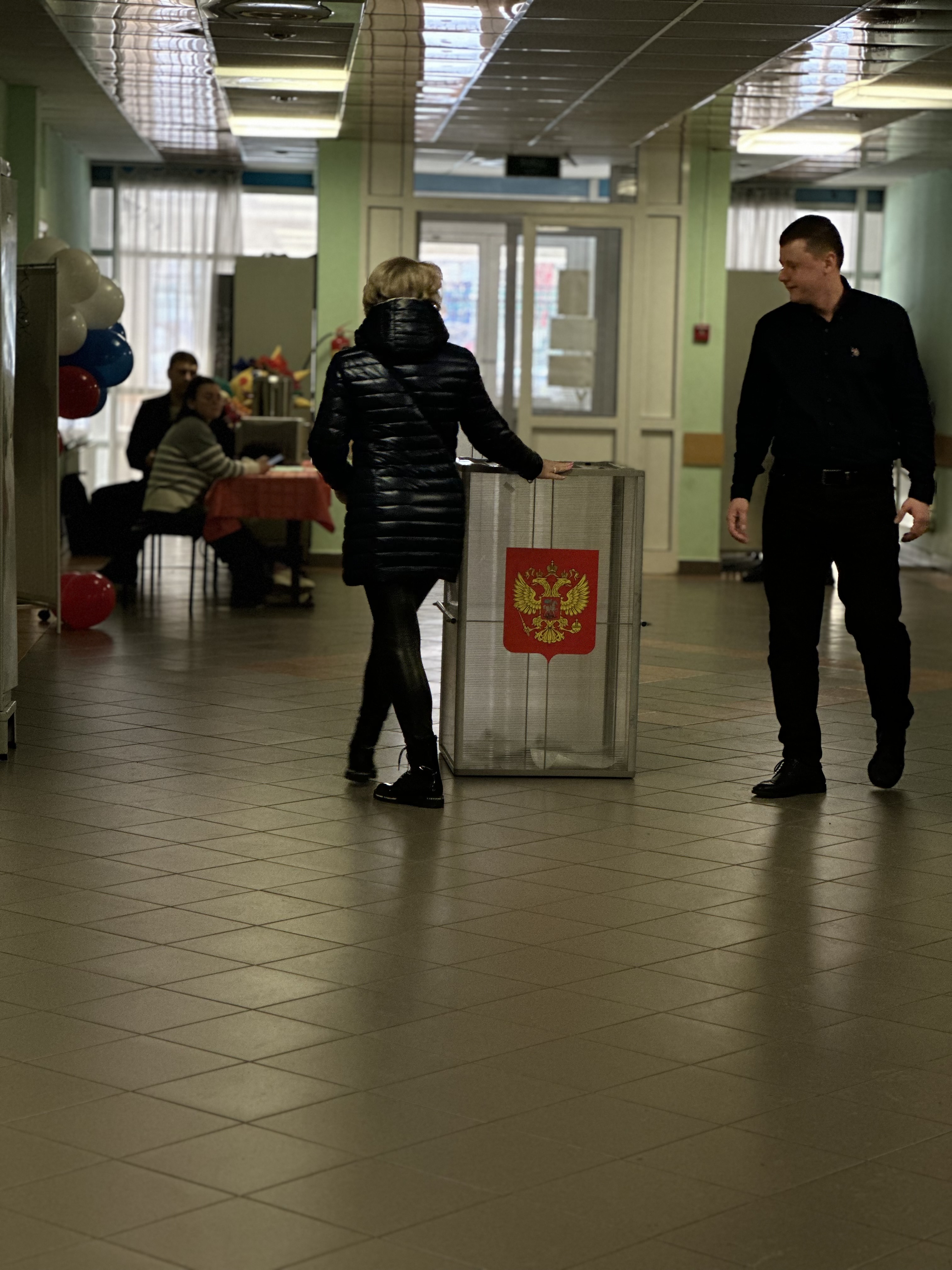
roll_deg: -1.6
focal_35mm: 77
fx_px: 2824
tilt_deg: -5.0
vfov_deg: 25.3
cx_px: 476
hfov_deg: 19.1
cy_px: 635
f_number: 2.8
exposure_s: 1/50
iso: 125
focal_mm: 9
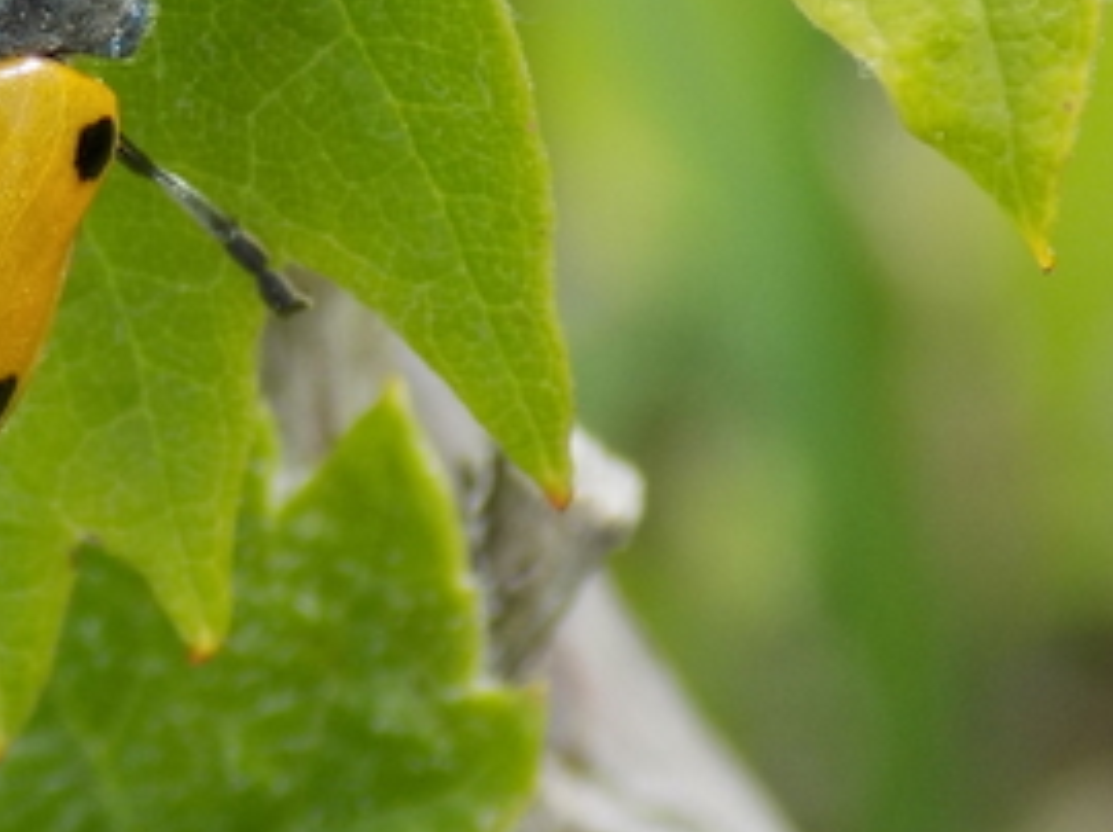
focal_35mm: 373
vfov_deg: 4.0
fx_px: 11982
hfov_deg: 5.3
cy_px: 70
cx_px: -47
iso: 80
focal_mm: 20.9
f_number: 4.8
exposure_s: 1/160
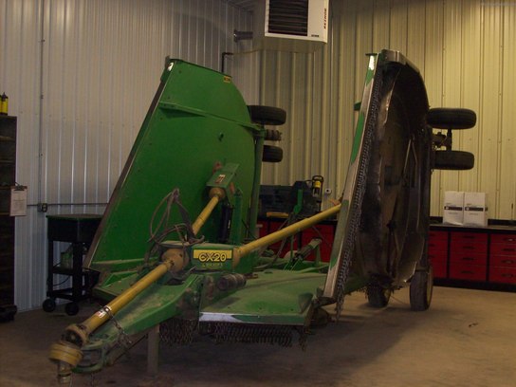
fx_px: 671
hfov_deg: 42.1
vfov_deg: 32.2
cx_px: 258
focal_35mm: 45
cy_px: 194
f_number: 3
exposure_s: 1/73.6
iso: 200
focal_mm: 7.6
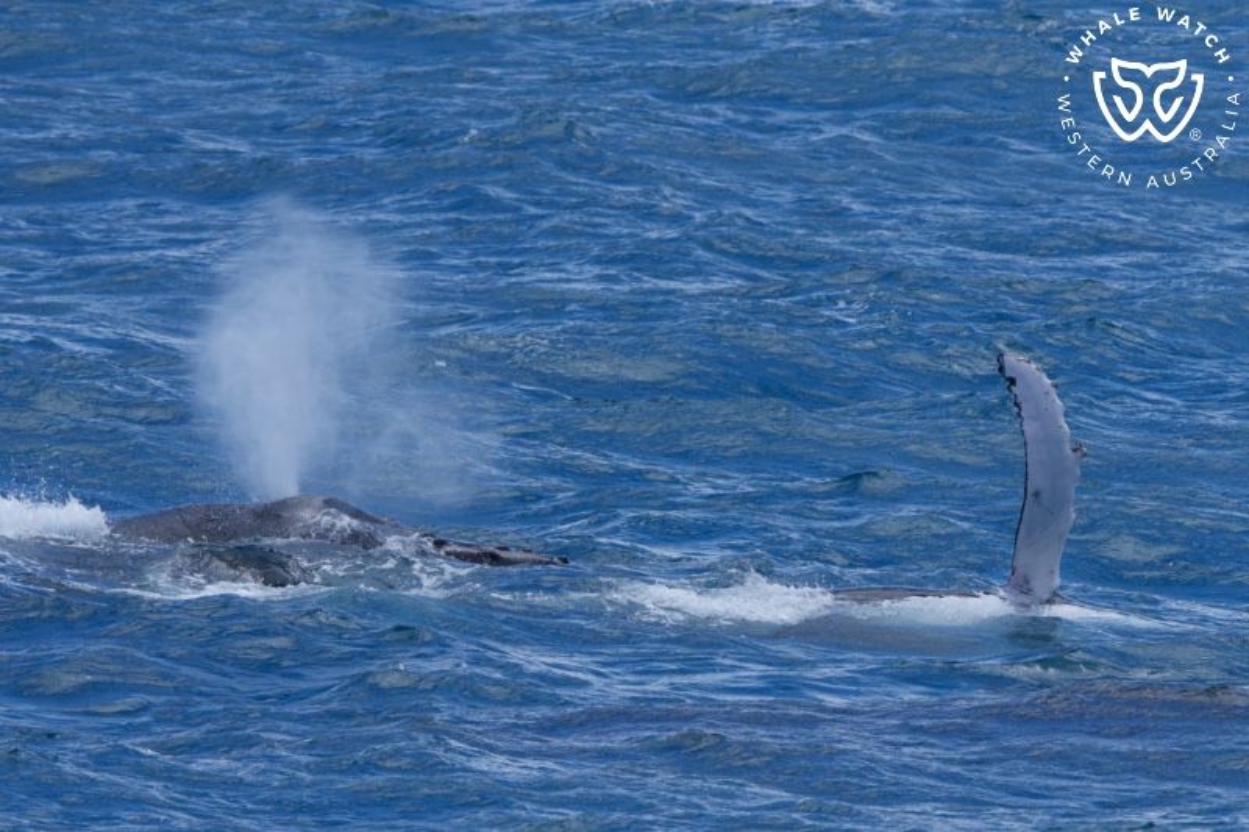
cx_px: 624
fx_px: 13458
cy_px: 416
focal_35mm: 388
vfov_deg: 3.5
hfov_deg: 5.3
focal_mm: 388
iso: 1000
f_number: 8
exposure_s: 1/3200
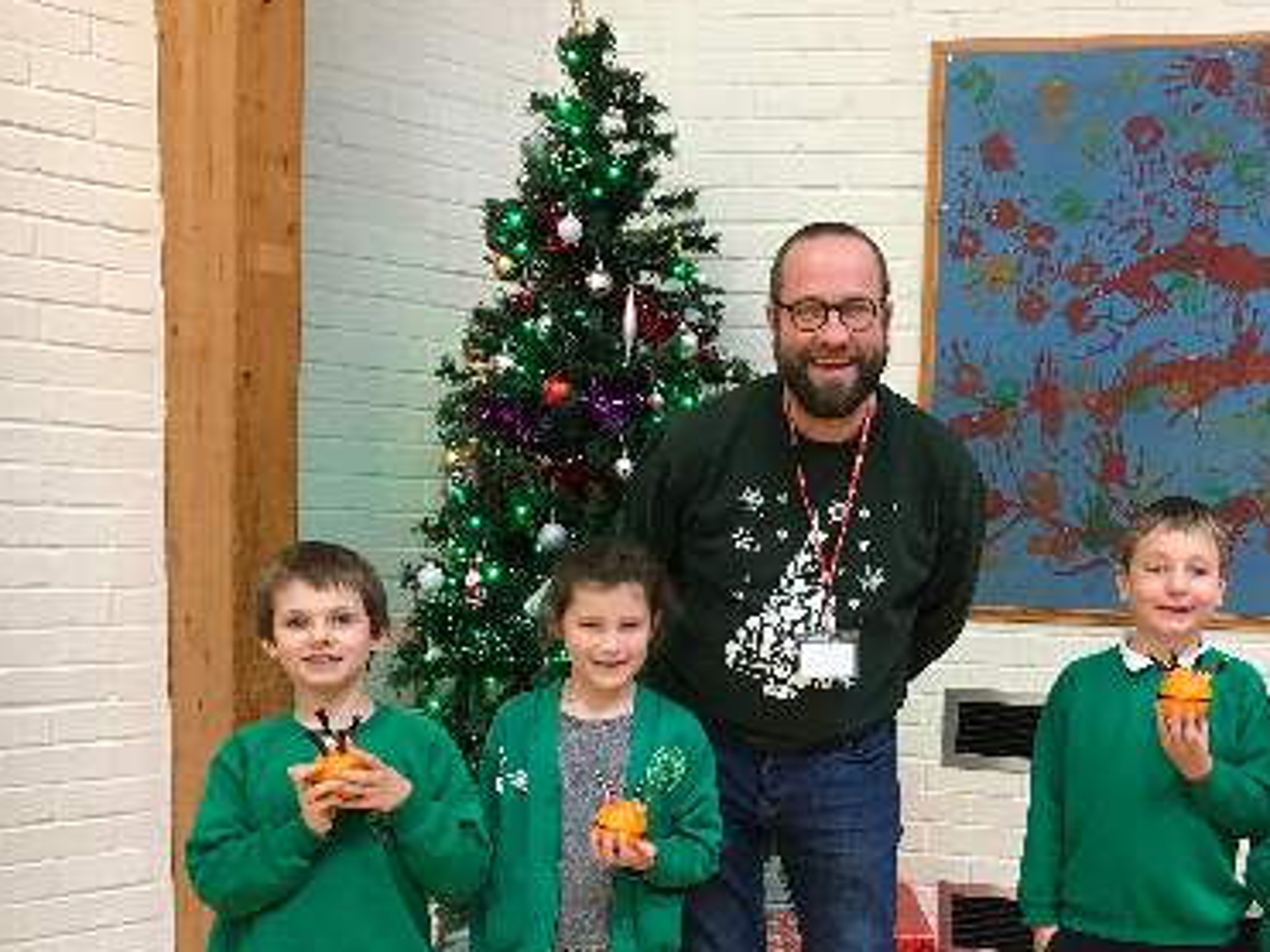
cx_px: 852
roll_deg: -1.2
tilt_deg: -4.9
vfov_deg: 32.9
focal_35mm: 43
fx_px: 1577
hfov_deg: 43.2
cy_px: 711
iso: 40
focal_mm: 3.99
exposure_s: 1/33
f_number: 1.8
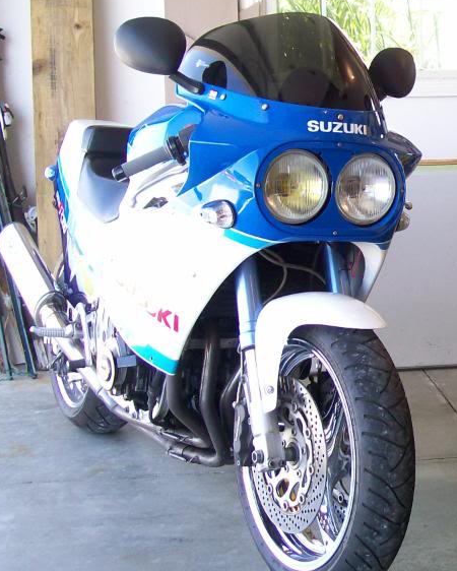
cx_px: 477
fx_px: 1081
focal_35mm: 64
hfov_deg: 22.7
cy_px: 295
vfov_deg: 29.6
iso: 80
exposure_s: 1/68
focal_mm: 6
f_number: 2.7
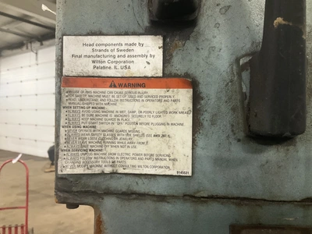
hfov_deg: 61.7
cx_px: 156
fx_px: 261
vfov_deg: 48.2
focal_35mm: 29
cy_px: 117
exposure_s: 1/60
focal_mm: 3
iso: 250
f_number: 1.8
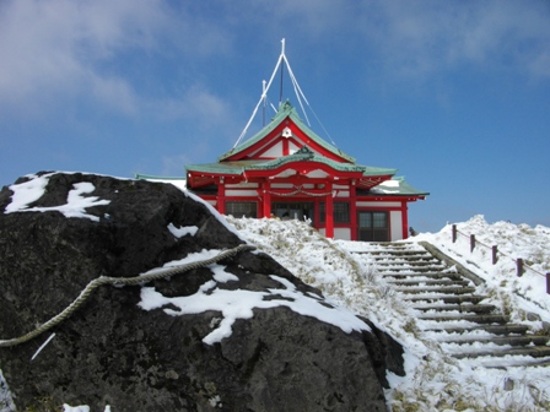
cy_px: 206
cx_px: 275
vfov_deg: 44.2
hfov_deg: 56.8
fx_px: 508
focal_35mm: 32
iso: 100
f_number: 5.5
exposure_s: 1/800
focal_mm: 5.7
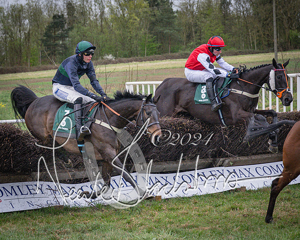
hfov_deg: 13.1
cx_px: 178
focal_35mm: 147
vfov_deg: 10.5
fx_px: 1303
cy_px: 107
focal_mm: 70
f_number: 4
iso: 1600
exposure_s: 1/1000
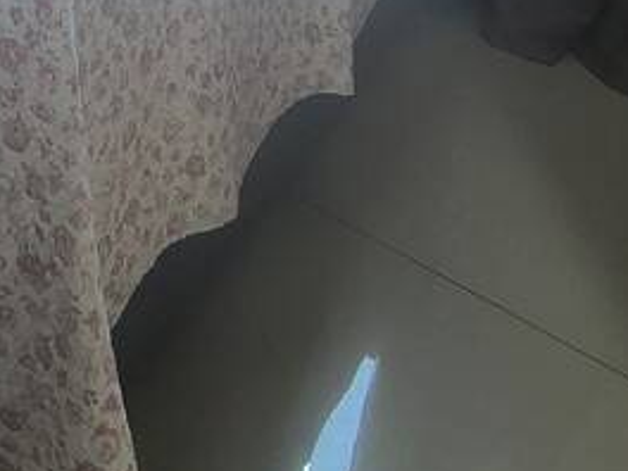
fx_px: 889
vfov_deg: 16.8
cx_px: -126
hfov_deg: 32.2
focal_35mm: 49
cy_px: -571
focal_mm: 2.13
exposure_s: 1/120
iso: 199
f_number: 2.2
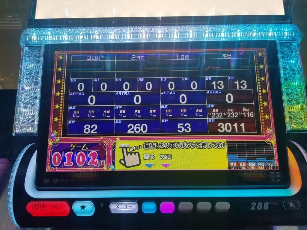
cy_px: 115
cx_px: 154
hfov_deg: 67.3
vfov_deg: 53.1
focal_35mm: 26
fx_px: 231
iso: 50
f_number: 1.7
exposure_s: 1/170
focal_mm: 4.25
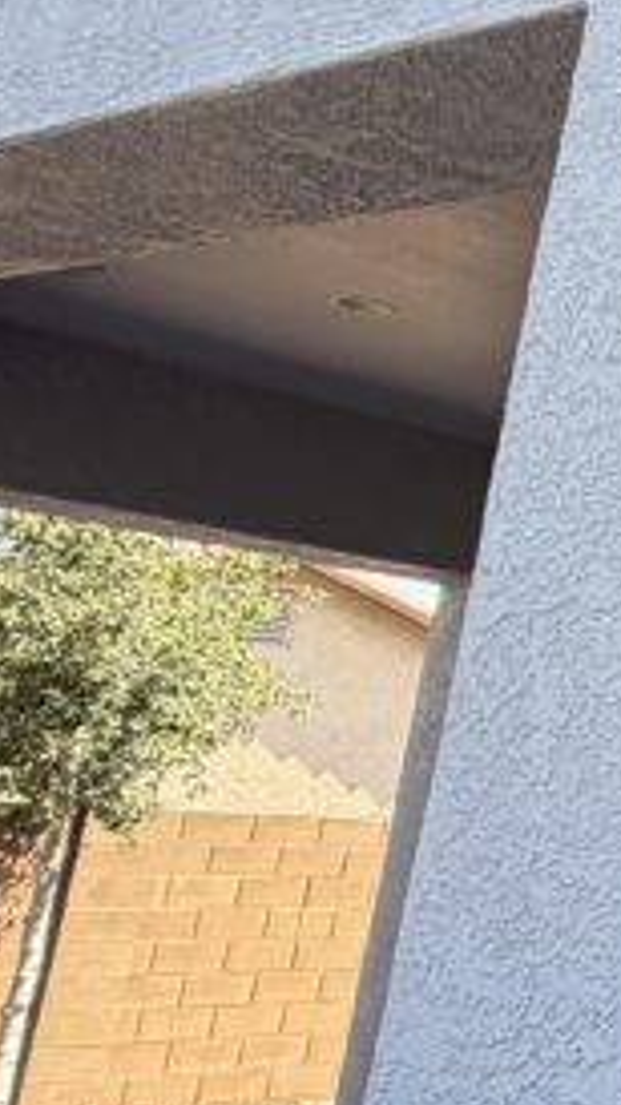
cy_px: 484
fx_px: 1670
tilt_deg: +17.9
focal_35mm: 57
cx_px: 1585
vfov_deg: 36.6
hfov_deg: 13.5
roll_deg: +1.0
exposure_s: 1/220
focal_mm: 2.22
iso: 40
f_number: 2.2
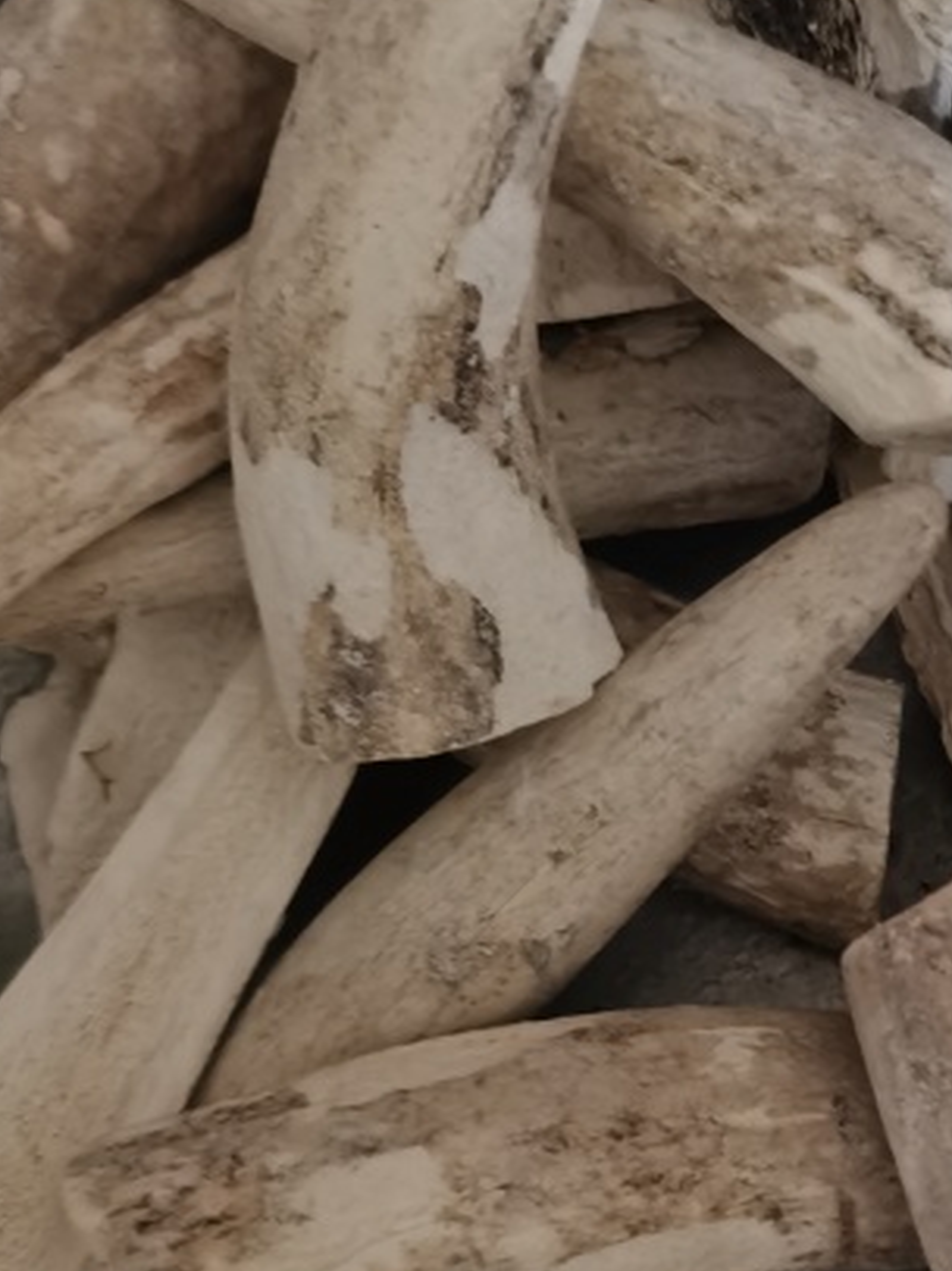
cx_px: 980
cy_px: 772
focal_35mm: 71
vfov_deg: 27.3
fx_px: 2606
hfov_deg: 20.0
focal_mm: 5.58
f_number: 1.8
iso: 500
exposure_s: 1/25.7
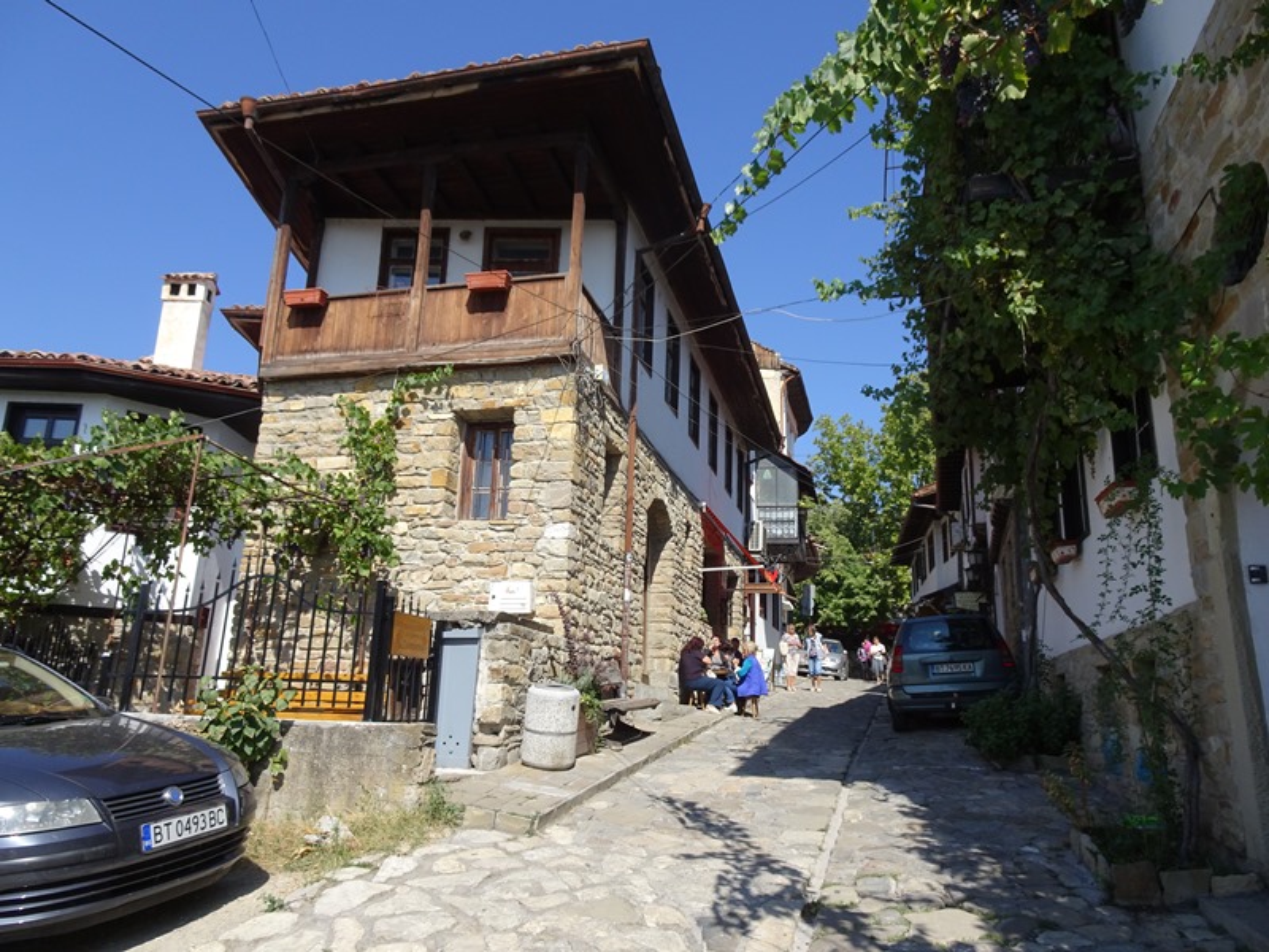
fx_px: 880
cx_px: 634
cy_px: 476
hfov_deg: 71.6
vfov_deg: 56.8
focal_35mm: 24
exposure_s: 1/800
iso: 80
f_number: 3.5
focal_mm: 4.1
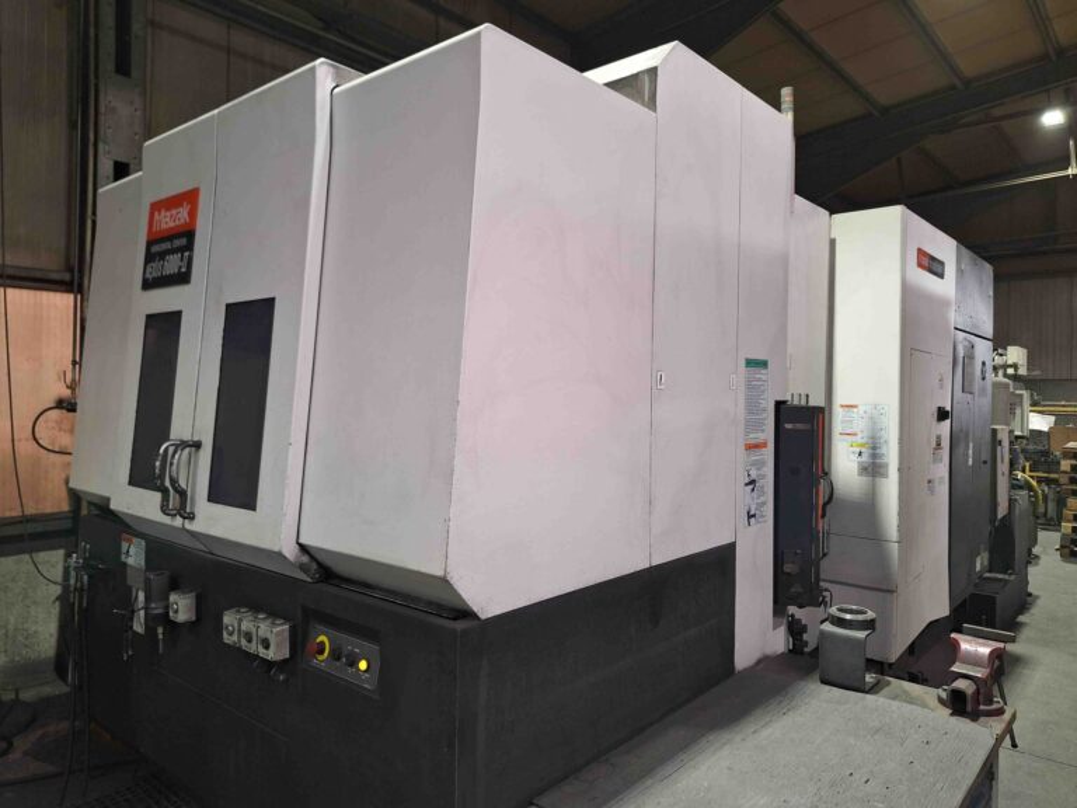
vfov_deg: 58.9
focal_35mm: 23
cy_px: 404
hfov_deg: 73.9
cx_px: 538
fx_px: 716
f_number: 1.8
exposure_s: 1/30
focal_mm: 5.54
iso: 250
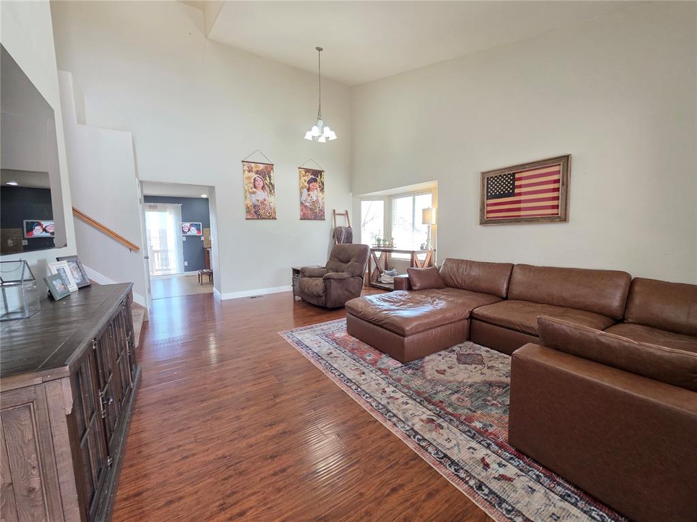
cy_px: 261
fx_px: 262
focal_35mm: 13
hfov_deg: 106.2
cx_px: 348
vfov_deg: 89.9
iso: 250
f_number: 1.9
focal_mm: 2.2
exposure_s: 1/120
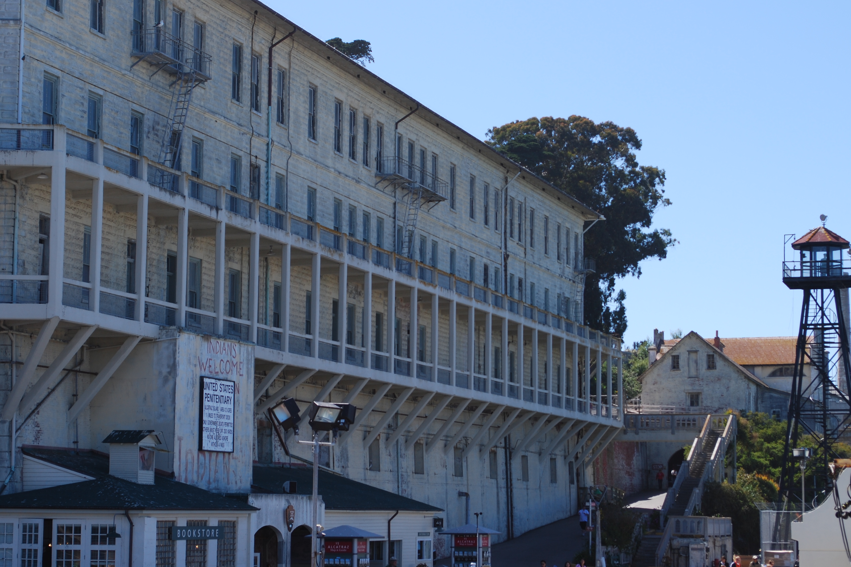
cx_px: 446
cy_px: 289
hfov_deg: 25.1
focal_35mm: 81
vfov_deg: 16.9
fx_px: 1915
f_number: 7.1
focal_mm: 48
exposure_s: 1/200
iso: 100
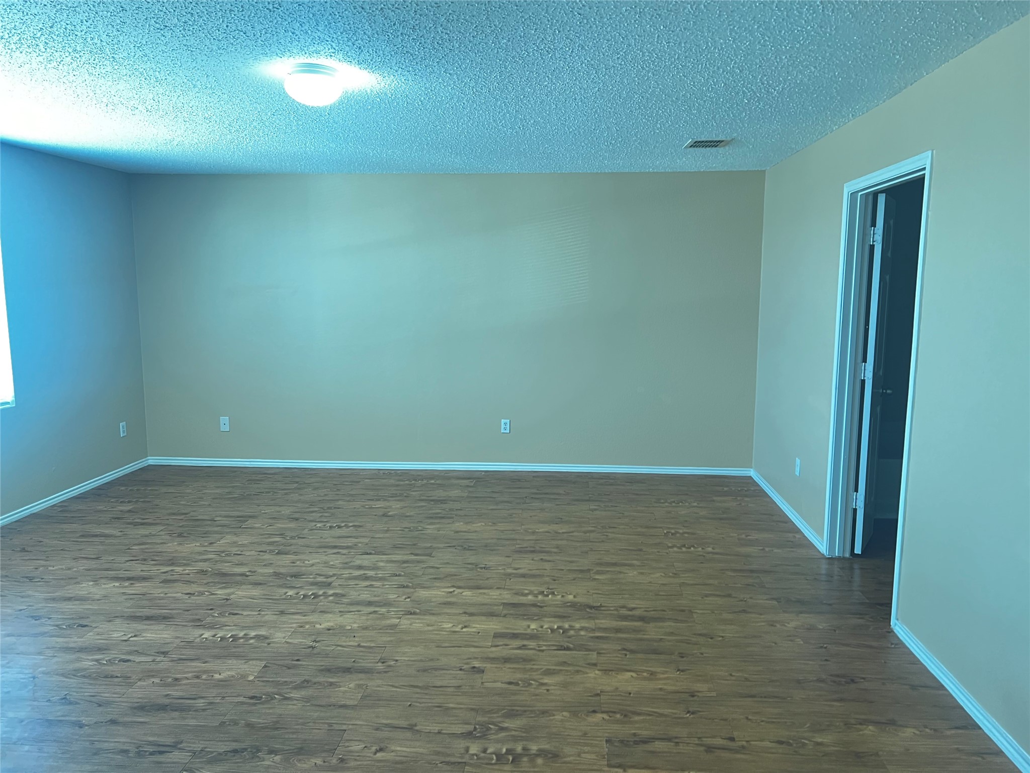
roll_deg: +0.4
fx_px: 774
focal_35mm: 26
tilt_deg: -7.3
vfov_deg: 53.1
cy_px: 386
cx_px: 515
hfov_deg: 67.3
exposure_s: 1/40
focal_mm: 5.7
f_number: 1.5
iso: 400
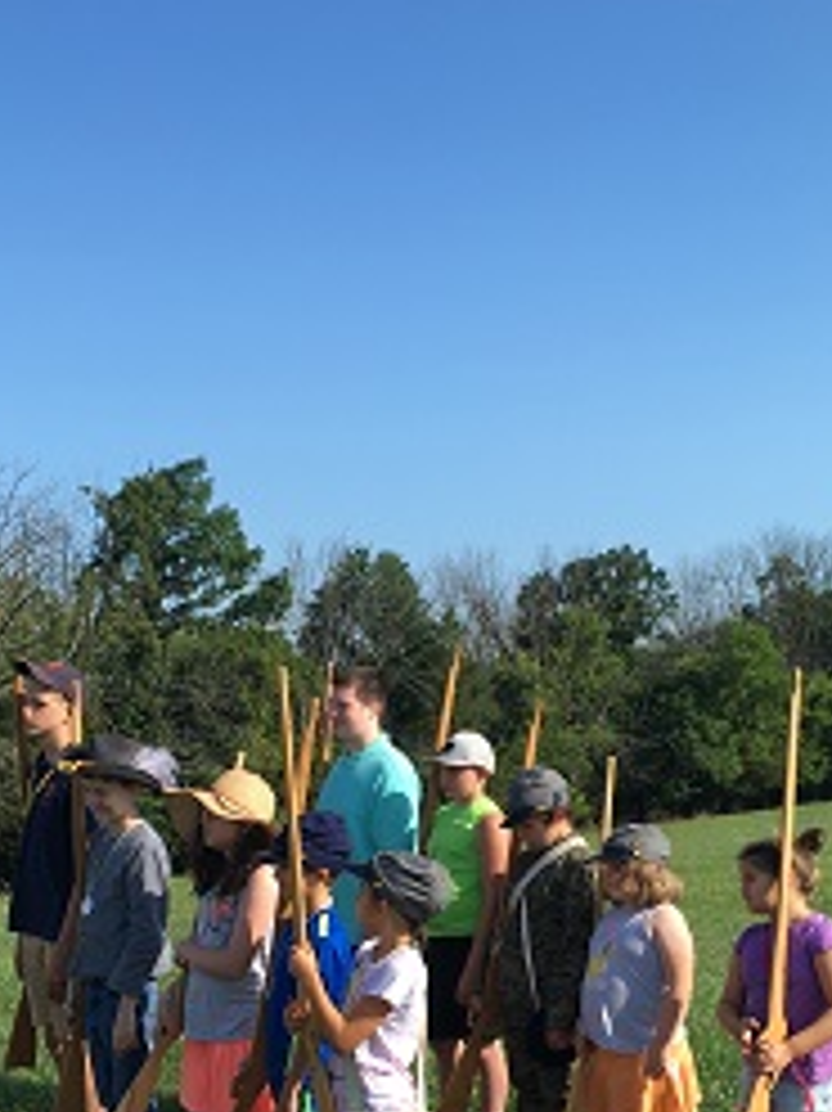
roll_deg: +3.3
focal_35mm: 47
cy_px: 806
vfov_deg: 39.6
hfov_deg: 30.9
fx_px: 1508
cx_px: 400
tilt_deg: -4.3
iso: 25
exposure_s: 1/1068
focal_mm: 4.15
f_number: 2.2
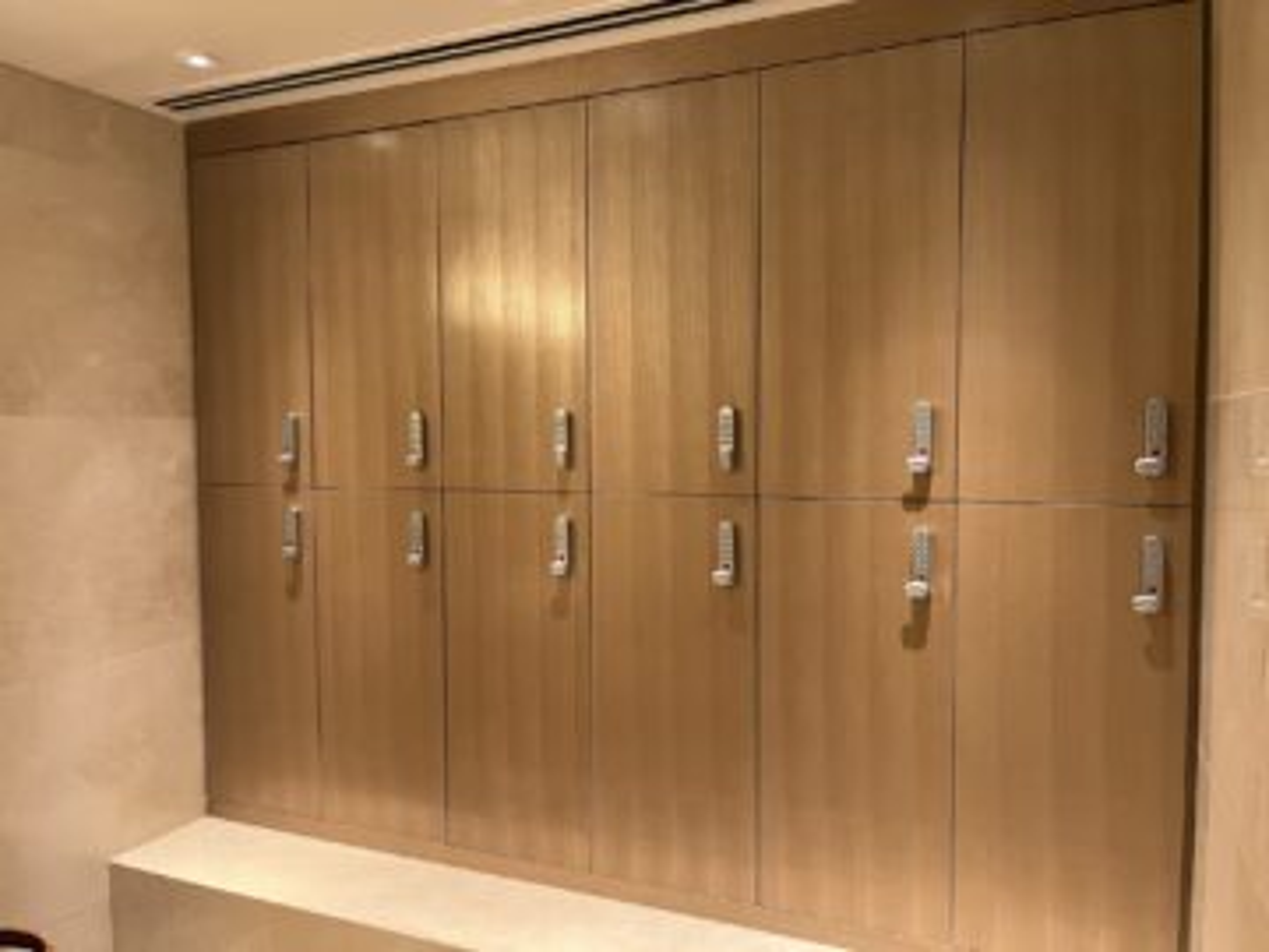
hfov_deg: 67.3
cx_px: 634
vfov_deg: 53.1
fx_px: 953
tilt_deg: -3.8
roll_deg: +0.5
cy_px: 476
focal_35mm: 26
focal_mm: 5.1
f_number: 1.6
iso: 400
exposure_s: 1/50
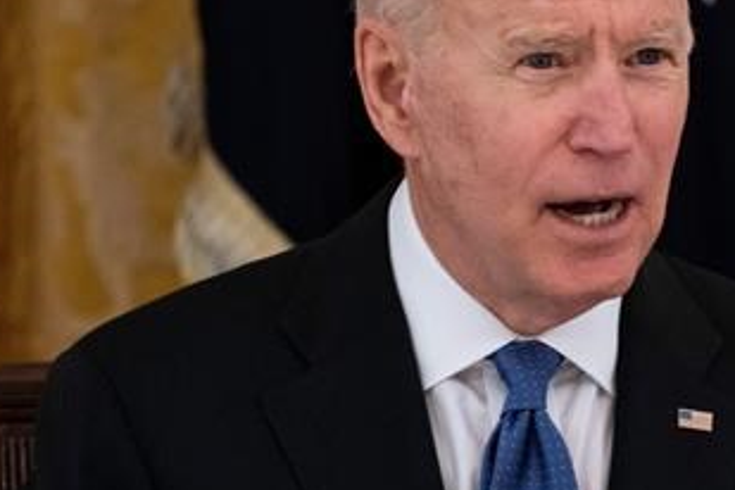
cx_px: 547
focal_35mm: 842
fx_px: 17189
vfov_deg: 1.6
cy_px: 277
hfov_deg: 2.4
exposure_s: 1/250
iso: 4000
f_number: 5.6
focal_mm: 400
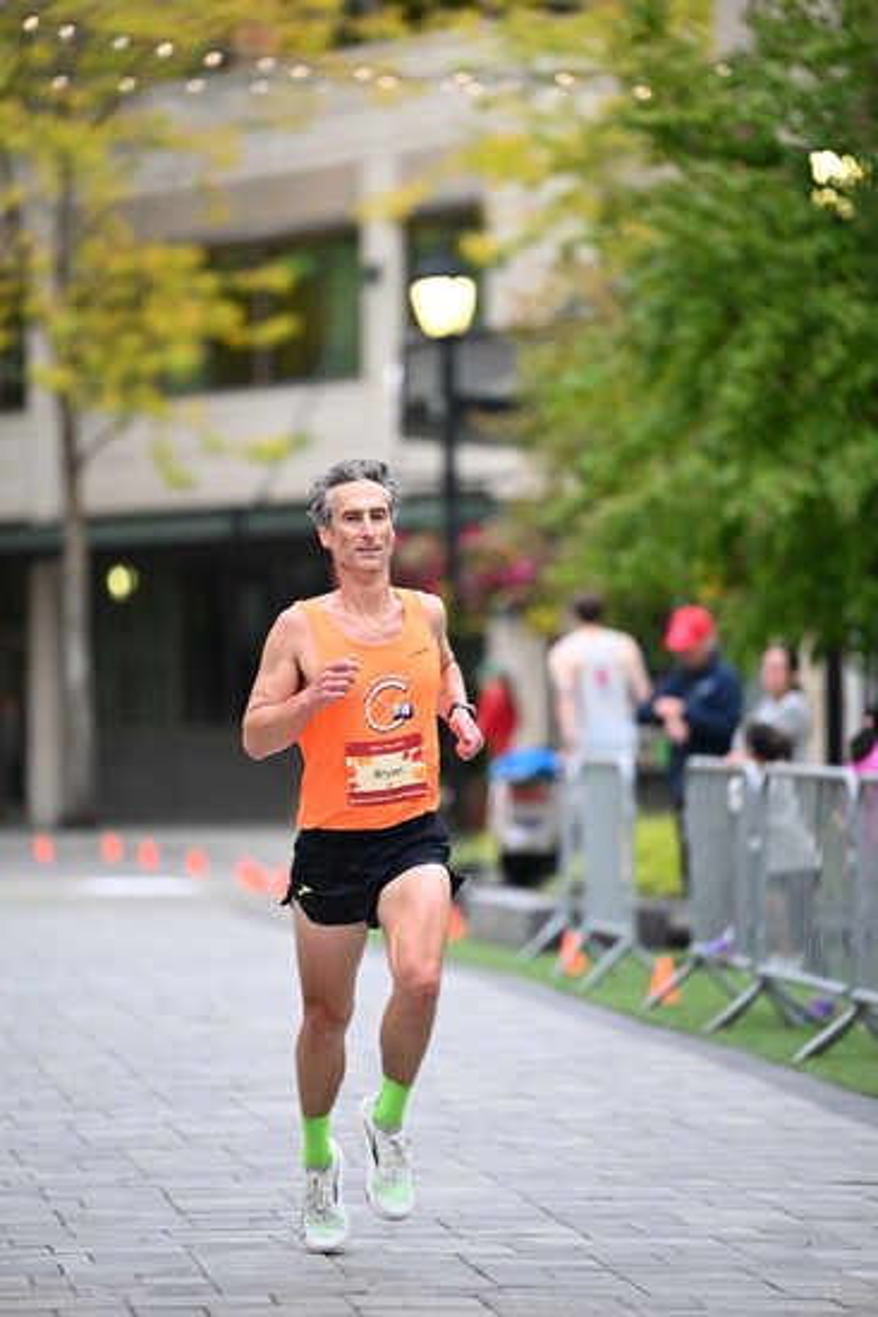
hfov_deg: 6.9
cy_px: 658
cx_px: 439
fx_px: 7311
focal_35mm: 200
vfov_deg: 10.3
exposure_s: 1/800
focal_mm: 200
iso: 1600
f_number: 2.8
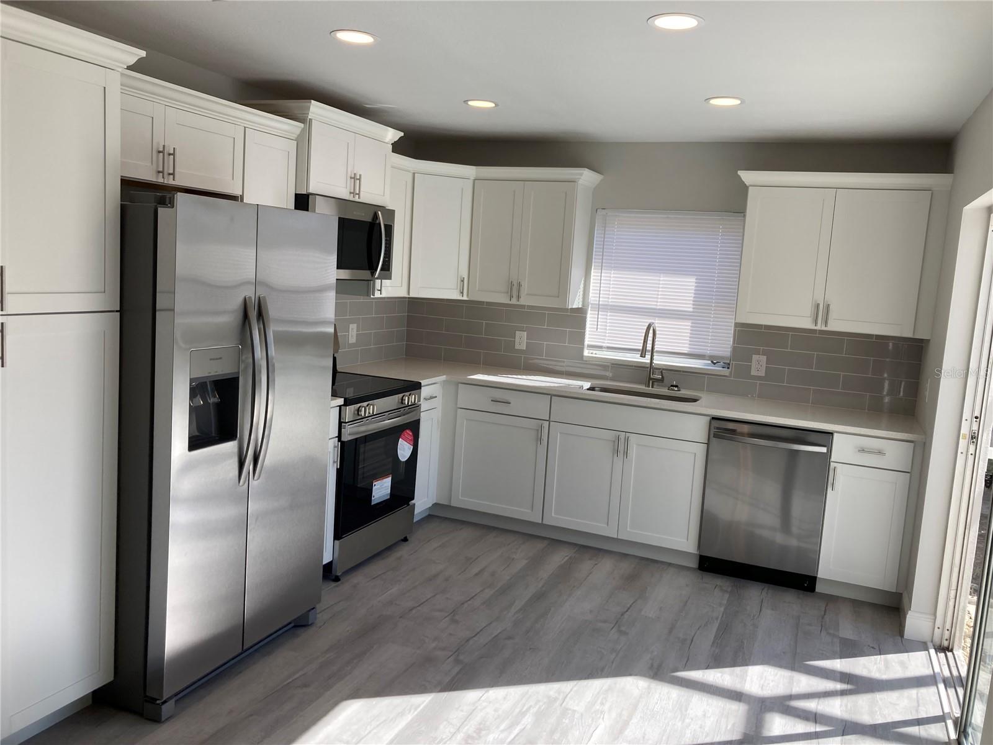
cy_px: 372
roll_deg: -4.2
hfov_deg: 63.4
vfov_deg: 49.7
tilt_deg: -6.4
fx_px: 803
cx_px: 496
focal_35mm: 28
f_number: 1.8
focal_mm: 3.99
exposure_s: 1/294
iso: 20
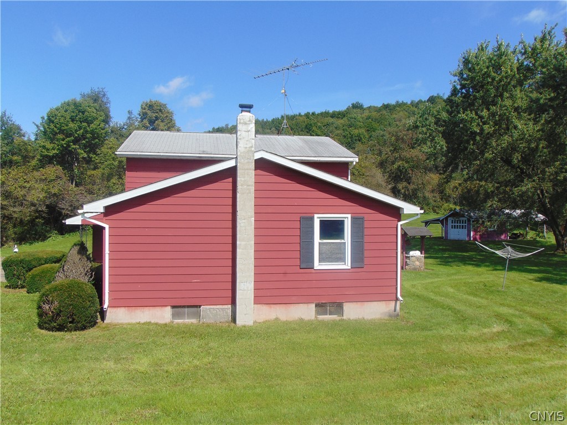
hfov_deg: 60.0
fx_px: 491
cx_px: 284
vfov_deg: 46.8
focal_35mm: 30
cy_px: 212
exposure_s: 1/200
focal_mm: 5.4
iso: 80
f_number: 8
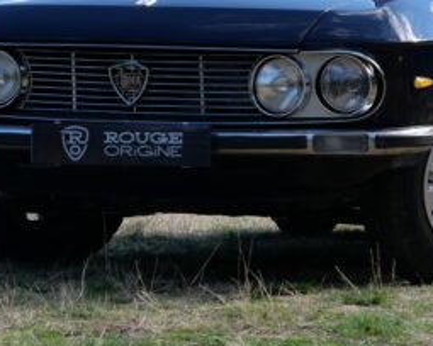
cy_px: 56
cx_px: 326
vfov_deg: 7.3
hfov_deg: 9.1
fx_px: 2704
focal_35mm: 211
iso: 200
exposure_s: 1/320
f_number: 7.1
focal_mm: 46
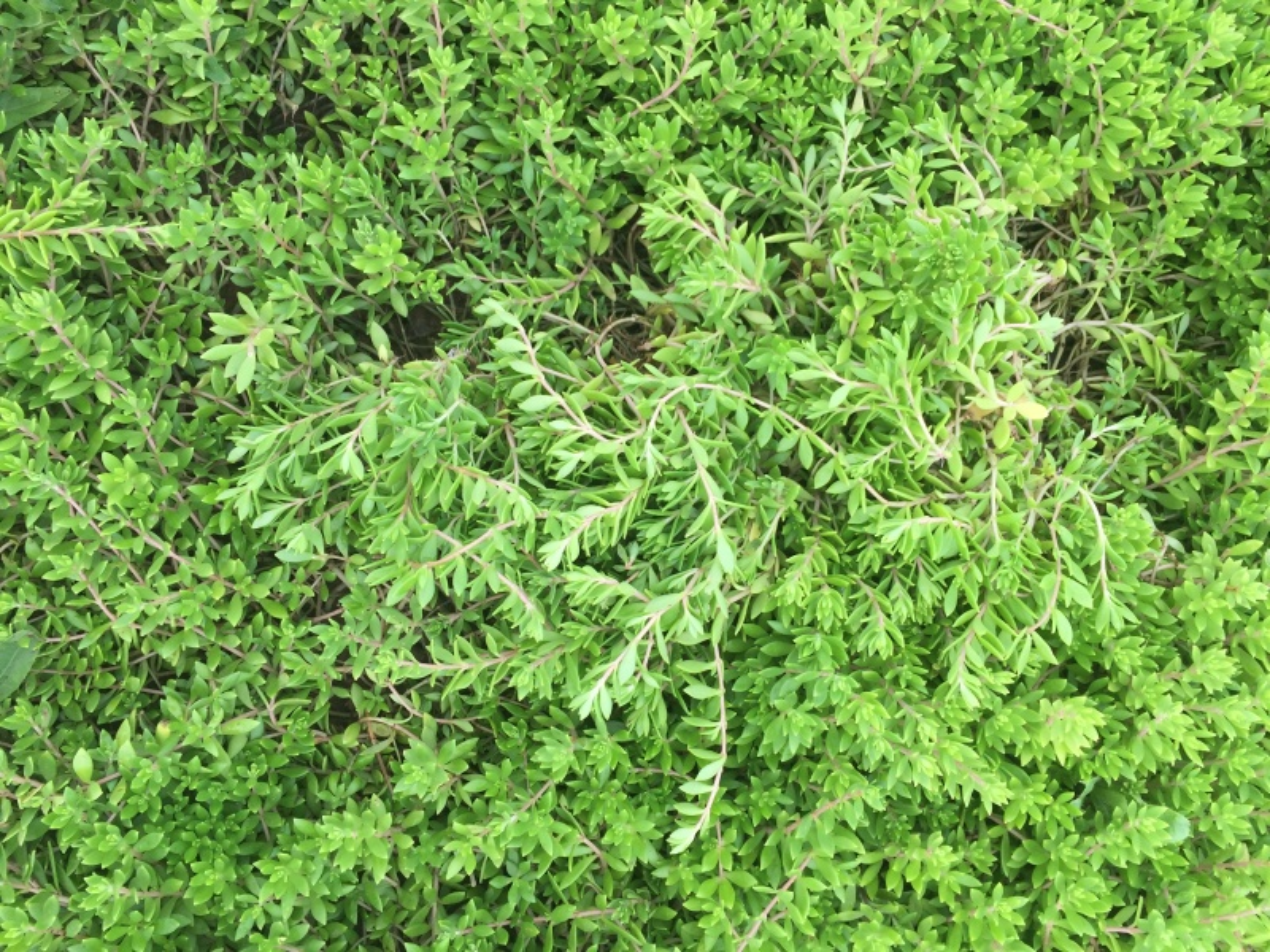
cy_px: 476
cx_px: 635
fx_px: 1064
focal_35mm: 29
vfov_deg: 48.2
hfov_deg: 61.7
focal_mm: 4.15
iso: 32
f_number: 2.2
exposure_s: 1/347
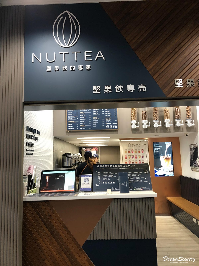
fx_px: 215
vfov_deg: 63.4
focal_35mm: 28
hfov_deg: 49.7
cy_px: 133
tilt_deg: +5.9
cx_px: 100
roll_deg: +1.2
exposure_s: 1/15
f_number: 1.8
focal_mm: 3.99
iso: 64
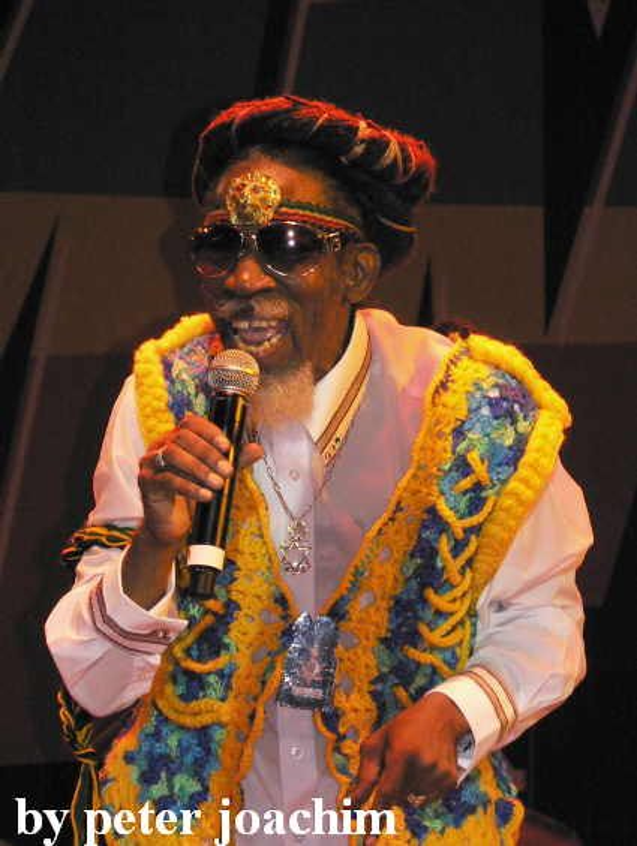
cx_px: 318
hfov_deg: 6.8
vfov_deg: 9.0
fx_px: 5388
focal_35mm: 220
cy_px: 423
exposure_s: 1/60
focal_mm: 37.7
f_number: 3.3
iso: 400
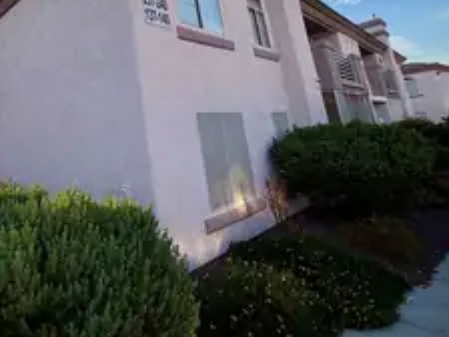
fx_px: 324
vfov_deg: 52.0
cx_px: 104
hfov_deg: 64.6
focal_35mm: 25
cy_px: 76
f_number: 2.2
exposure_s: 1/502
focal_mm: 2.22
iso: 40
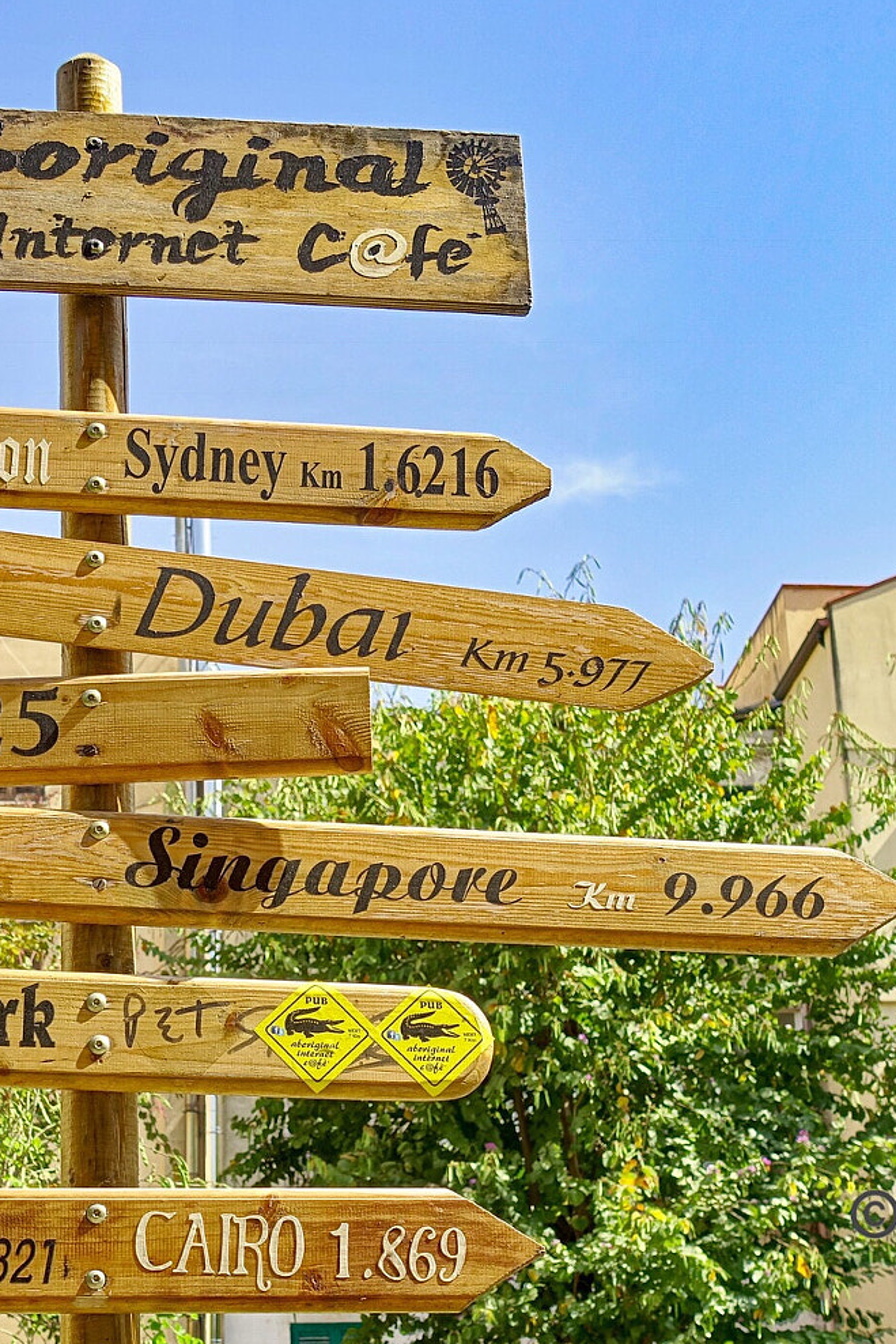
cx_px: 186
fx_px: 2538
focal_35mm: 68
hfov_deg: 19.8
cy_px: 713
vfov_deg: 29.6
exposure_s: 1/400
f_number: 4
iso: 80
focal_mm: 15.52
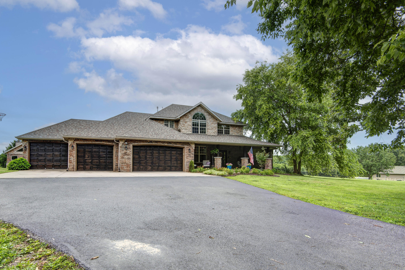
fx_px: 214
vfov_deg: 64.1
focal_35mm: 19
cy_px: 159
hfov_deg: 86.3
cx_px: 172
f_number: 6.7
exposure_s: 1/250
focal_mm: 16
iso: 100
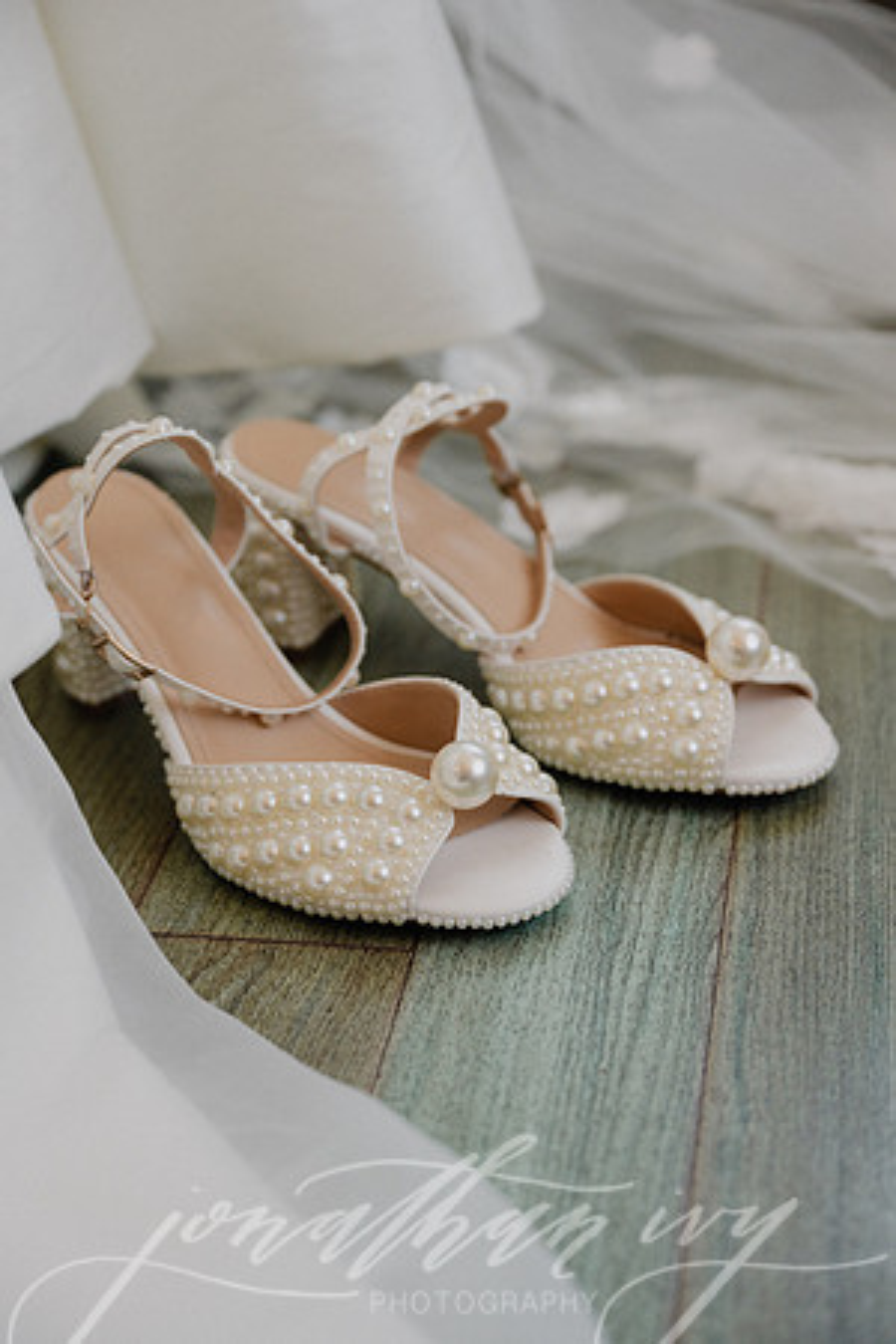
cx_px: 448
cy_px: 672
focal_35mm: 67
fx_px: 2501
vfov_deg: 30.1
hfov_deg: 20.3
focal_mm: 67
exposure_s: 1/400
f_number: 3.5
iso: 1000
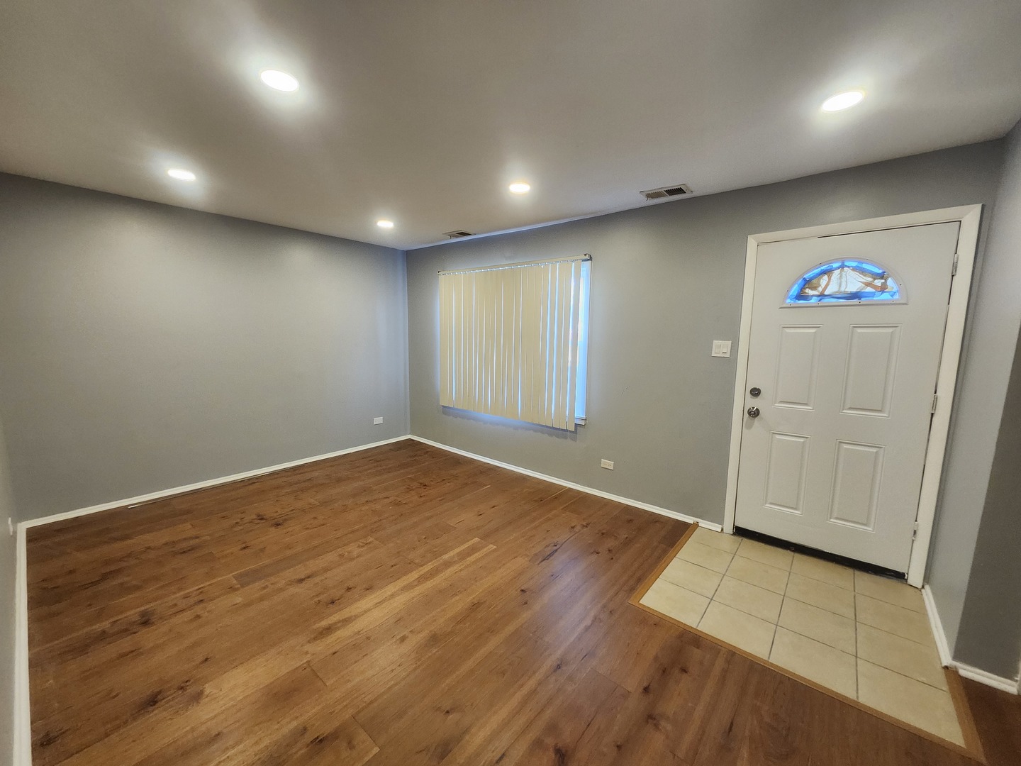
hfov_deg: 106.2
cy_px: 383
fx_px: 383
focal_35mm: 13
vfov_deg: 89.9
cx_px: 510
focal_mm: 1.74
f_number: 2.2
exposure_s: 1/30
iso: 400
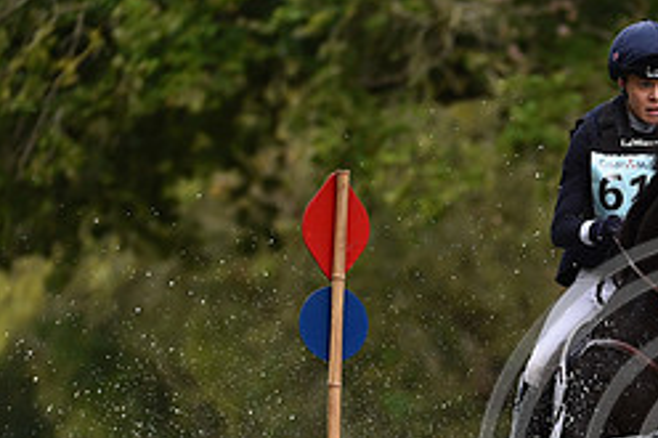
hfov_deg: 4.4
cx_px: 719
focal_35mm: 468
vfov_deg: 2.9
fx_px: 8548
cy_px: 459
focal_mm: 200
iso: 720
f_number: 4.5
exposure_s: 1/1000
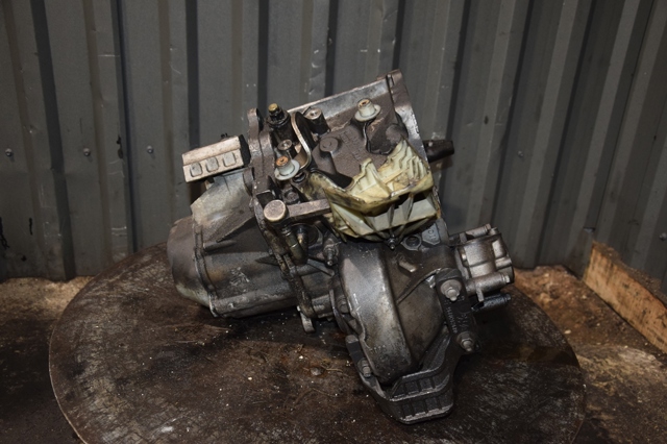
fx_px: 694
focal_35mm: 38
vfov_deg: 35.5
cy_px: 222
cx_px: 334
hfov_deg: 51.3
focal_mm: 25
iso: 800
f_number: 5
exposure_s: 1/60
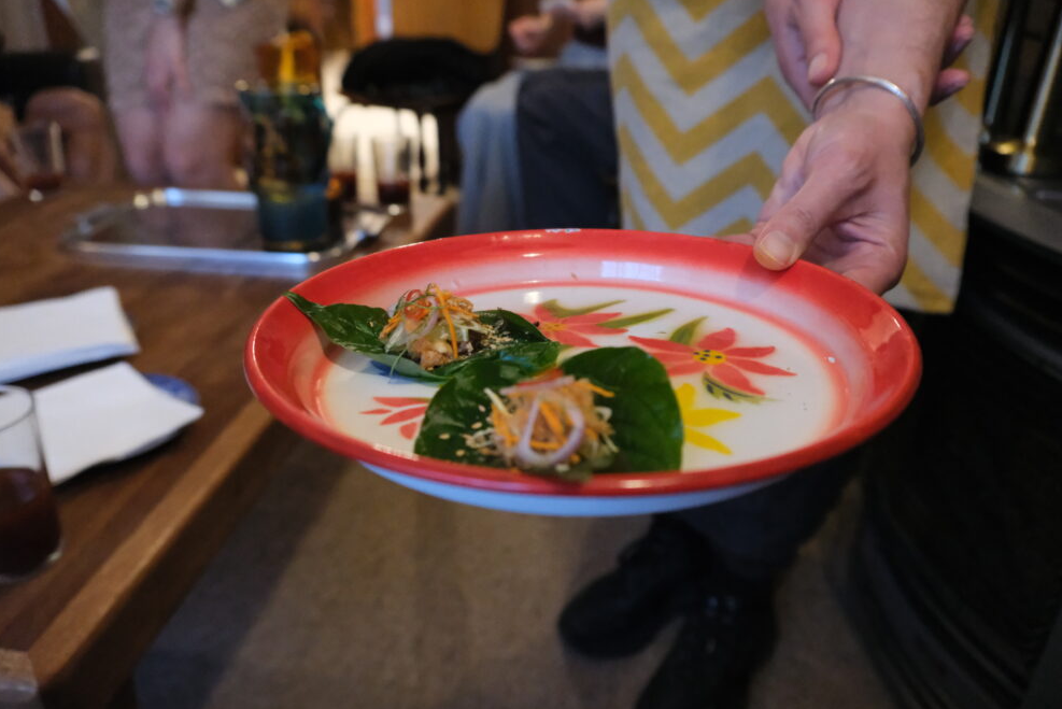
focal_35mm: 28
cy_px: 364
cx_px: 528
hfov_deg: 65.4
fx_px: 826
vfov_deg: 46.4
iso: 12800
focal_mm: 18
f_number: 3.5
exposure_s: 1/58
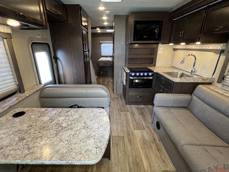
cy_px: 88
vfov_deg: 78.1
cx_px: 111
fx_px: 106
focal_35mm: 16
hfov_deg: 94.5
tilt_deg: -21.2
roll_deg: +0.9
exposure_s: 1/81
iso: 250
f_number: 1.8
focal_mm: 1.57
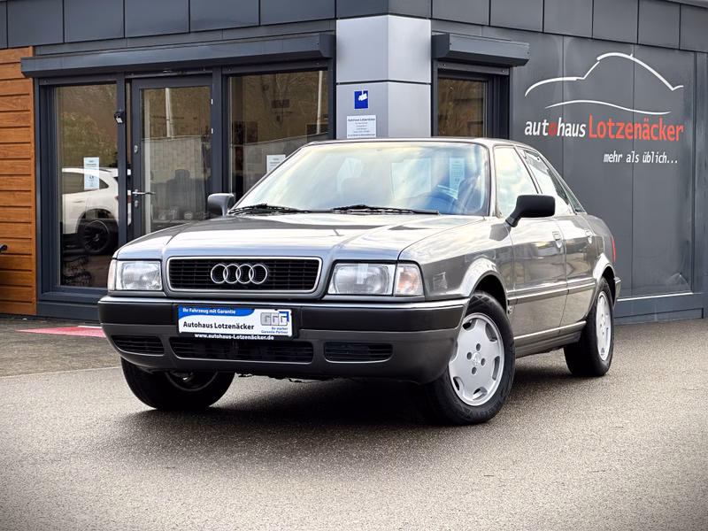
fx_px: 1575
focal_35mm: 77
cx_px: 354
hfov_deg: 25.3
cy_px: 266
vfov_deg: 19.1
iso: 40
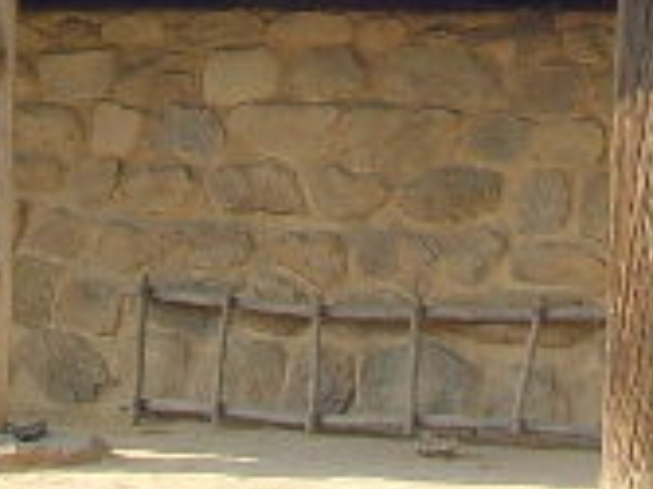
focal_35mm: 239
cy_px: -548
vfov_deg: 6.0
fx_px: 4505
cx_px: 258
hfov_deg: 8.3
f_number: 3.5
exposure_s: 1/250
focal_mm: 6.6
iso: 80
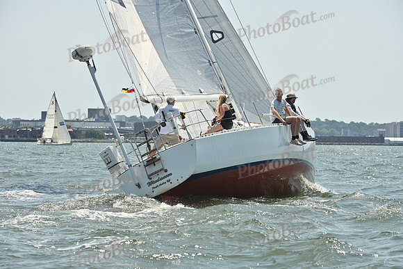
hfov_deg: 15.2
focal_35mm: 135
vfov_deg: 10.2
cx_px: 202
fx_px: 1512
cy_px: 134
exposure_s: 1/1250
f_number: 10
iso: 320
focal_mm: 135
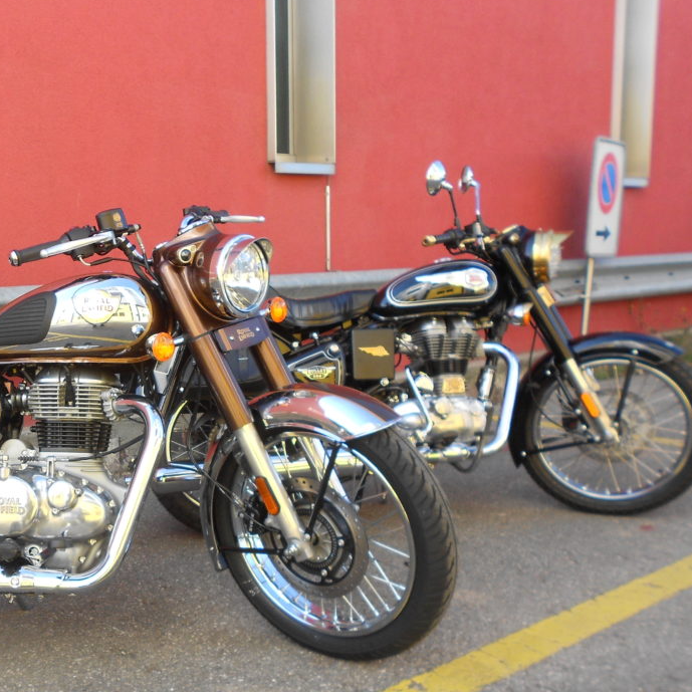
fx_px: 905
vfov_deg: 41.5
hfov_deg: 40.3
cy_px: 445
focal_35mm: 40
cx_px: 145
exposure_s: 1/125
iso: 80
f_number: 3.2
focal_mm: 4.6
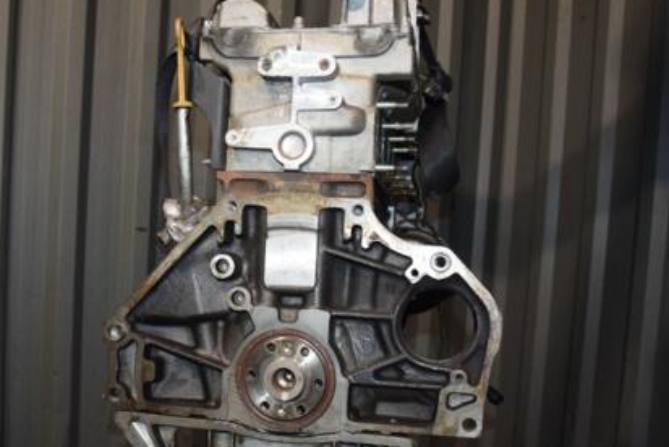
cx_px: 251
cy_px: 262
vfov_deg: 29.4
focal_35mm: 46
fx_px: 850
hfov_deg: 42.6
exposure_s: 1/60
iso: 800
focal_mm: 21
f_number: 5
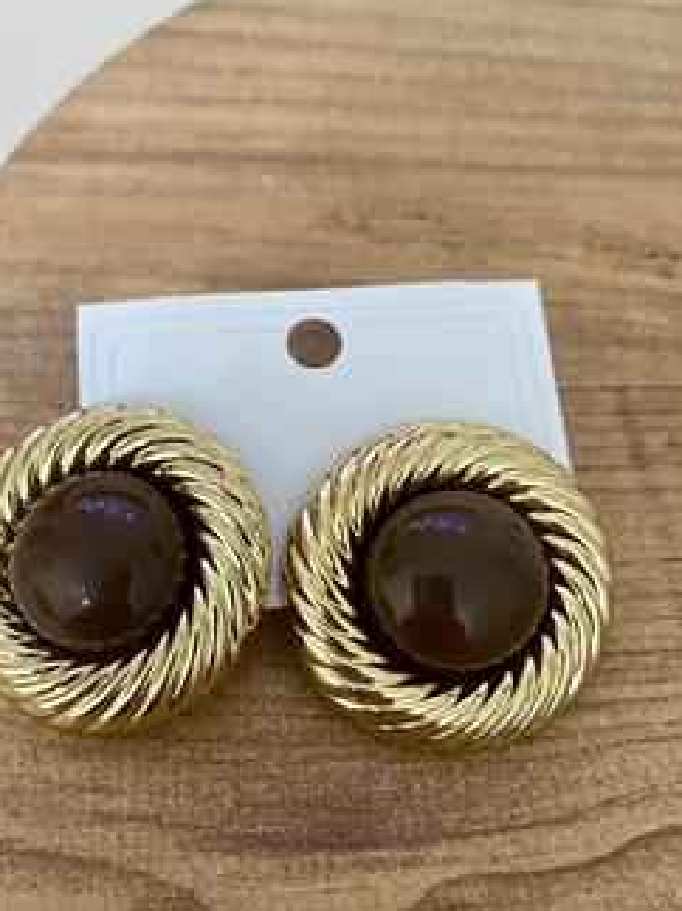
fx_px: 841
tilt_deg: -58.5
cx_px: 293
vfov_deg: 56.3
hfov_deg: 44.0
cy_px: 554
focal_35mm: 32
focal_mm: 4.25
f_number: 1.8
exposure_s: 1/33
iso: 640
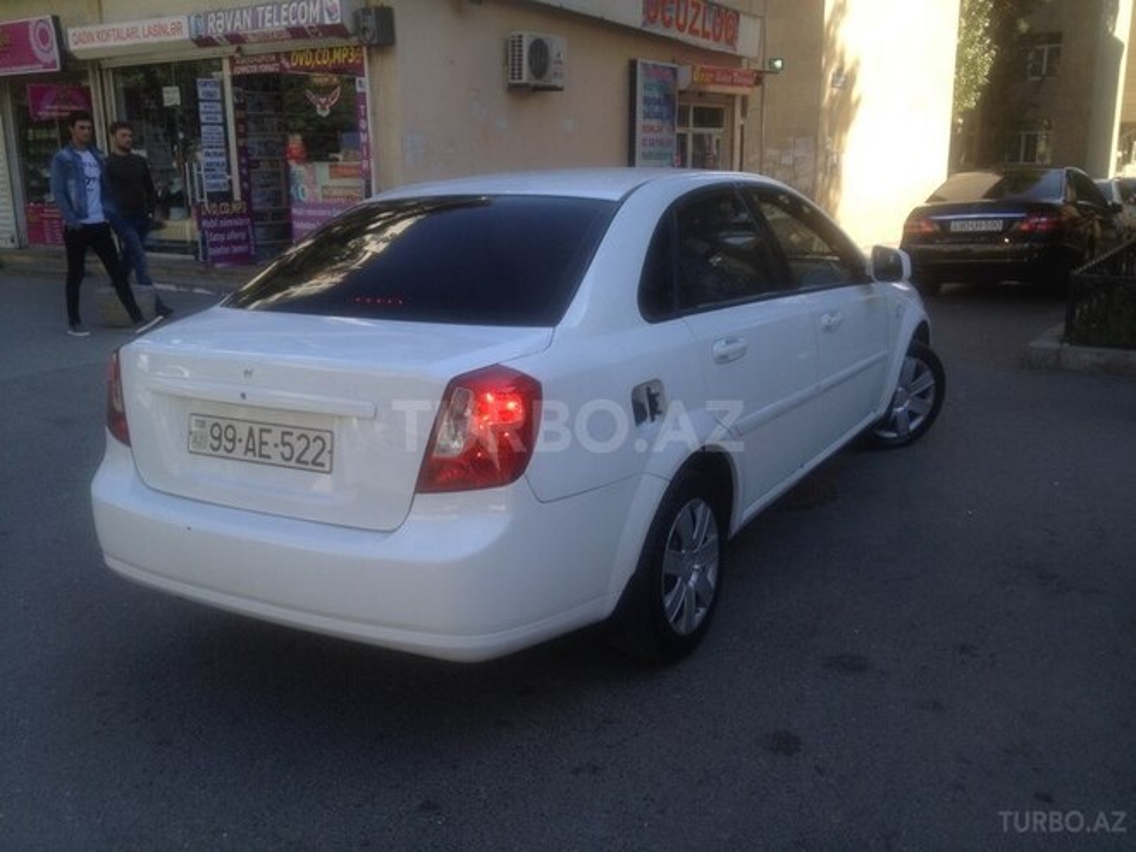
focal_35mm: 35
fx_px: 1149
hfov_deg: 52.6
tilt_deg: -18.2
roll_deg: +0.9
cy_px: 426
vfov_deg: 40.7
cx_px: 568
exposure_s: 1/511
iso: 50
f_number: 2.4
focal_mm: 4.28
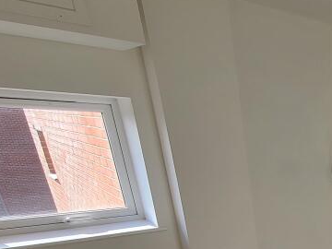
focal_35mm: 37
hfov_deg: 36.7
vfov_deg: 32.7
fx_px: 355
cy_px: 289
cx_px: 410
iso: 32
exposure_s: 1/120
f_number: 2.2
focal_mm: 1.74
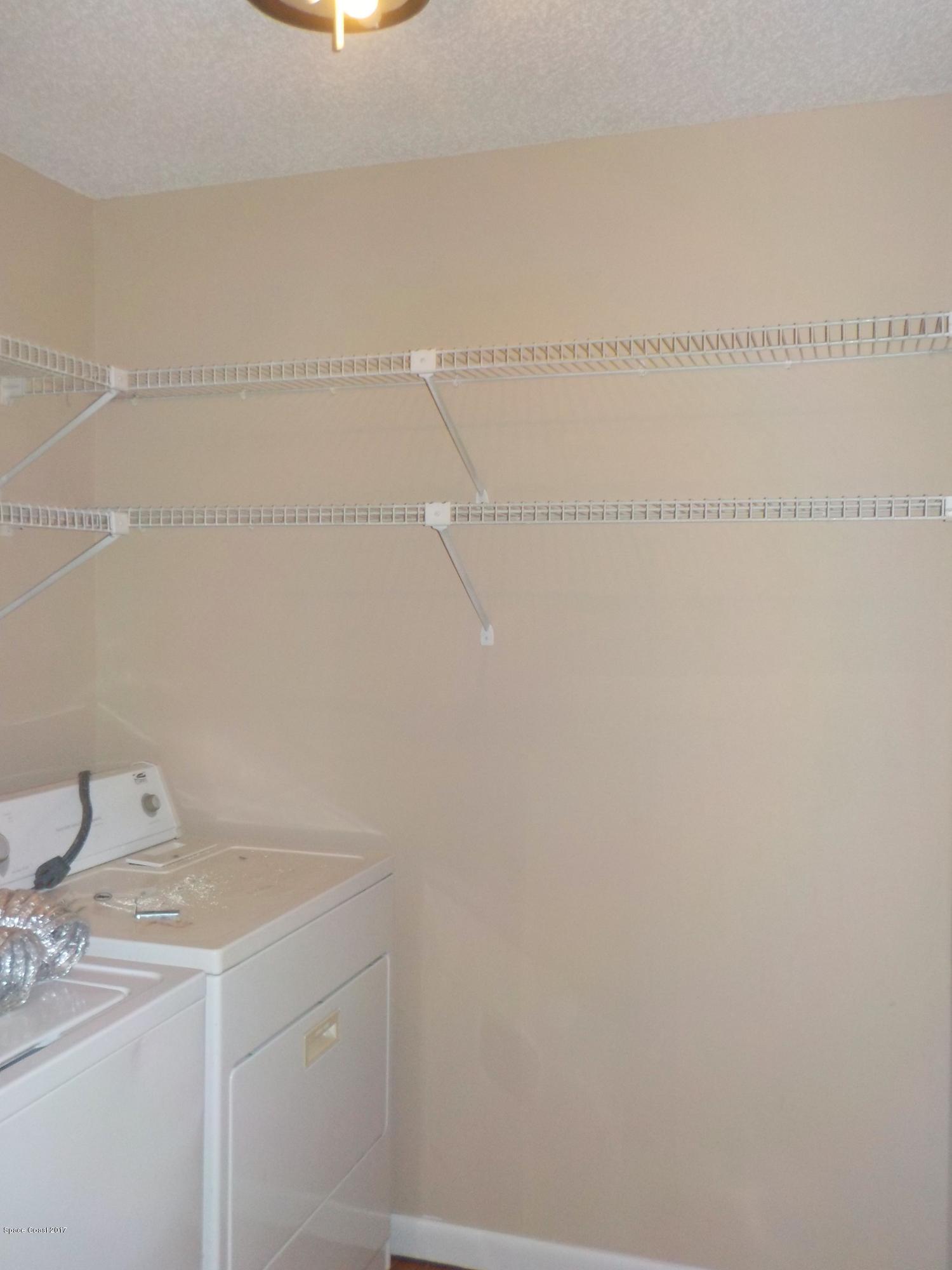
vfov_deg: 60.0
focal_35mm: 30
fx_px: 1100
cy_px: 635
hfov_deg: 46.8
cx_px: 476
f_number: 3.3
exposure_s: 1/30
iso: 200
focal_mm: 4.1
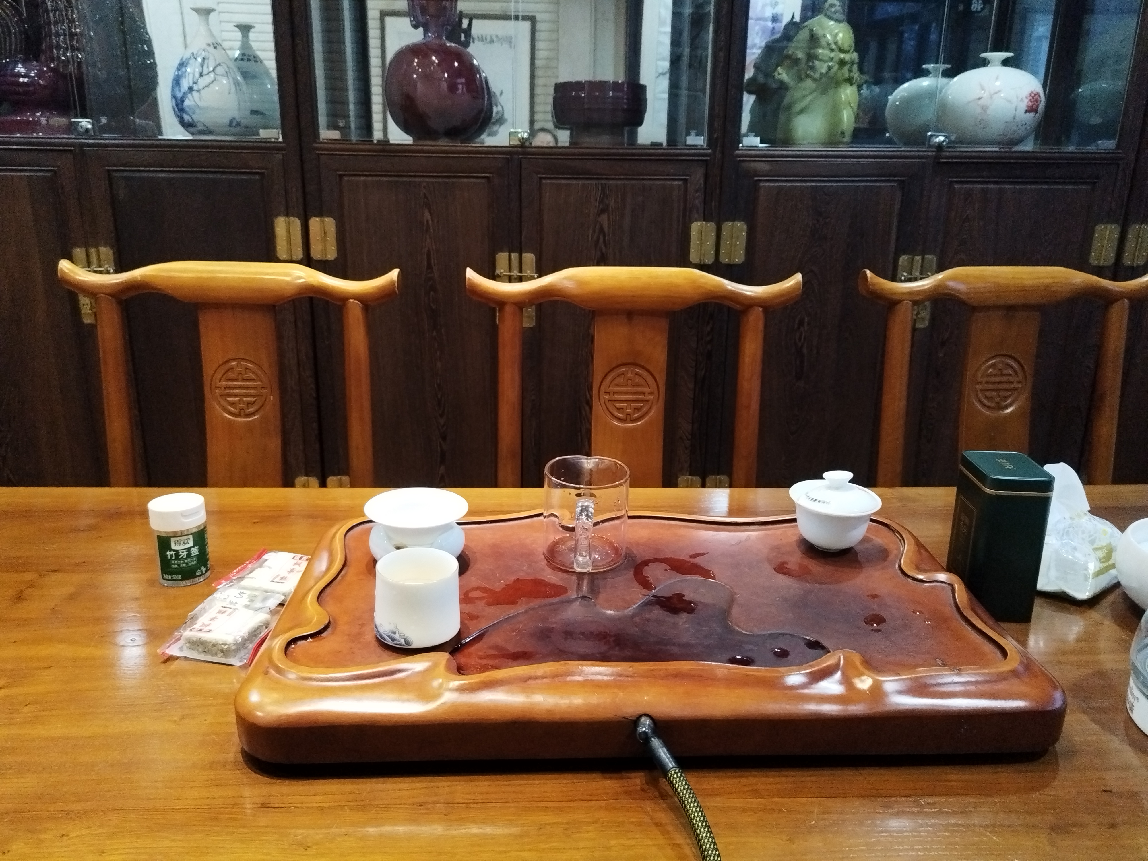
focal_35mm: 23
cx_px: 574
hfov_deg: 73.9
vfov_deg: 58.9
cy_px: 430
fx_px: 763
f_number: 1.9
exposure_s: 1/20
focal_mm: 5.52
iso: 1061
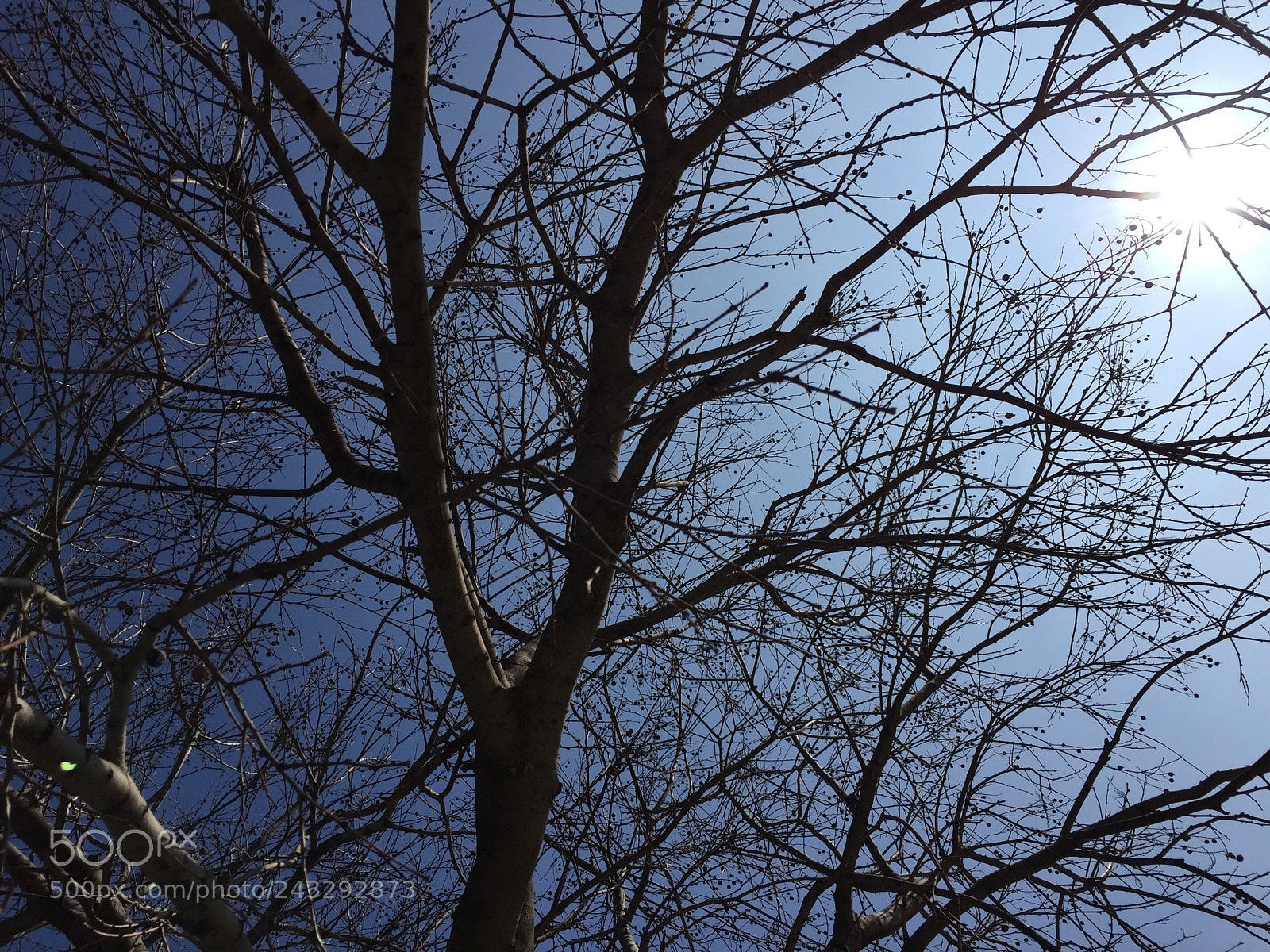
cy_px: 476
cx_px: 635
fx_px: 1064
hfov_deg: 61.7
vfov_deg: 48.2
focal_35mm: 29
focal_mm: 4.15
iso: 32
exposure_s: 1/5650
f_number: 2.2
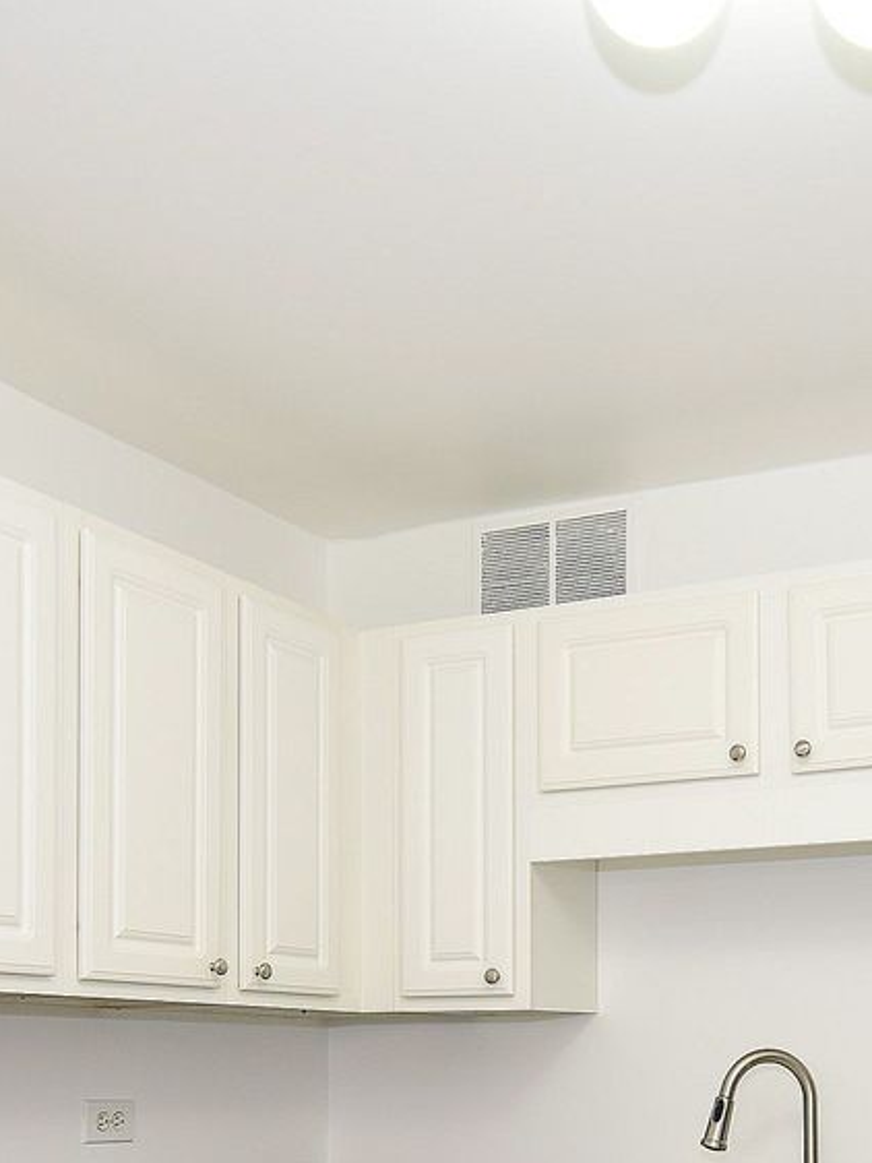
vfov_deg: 37.2
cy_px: 1062
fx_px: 1602
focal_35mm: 48
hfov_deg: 30.1
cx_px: 628
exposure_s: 1/60
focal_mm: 11.5
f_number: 6.3
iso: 400
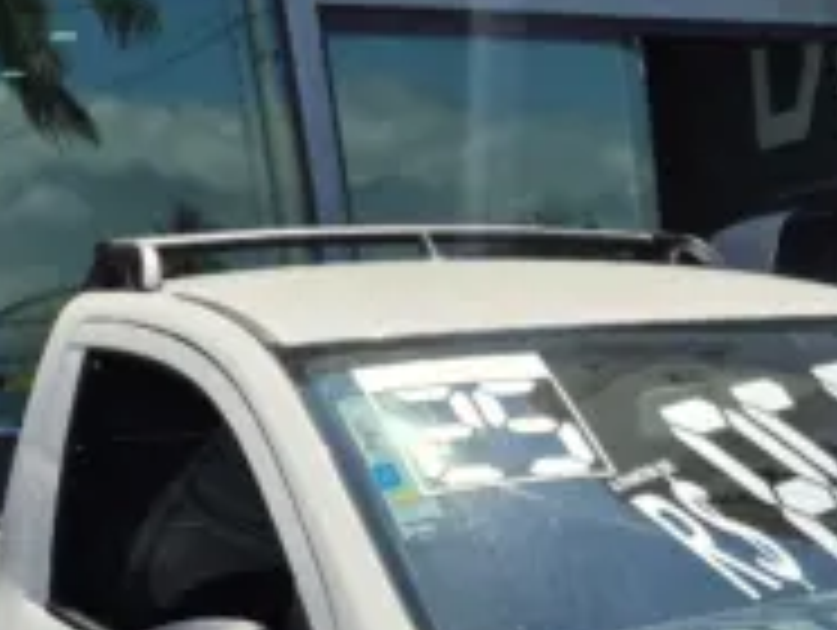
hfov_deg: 24.6
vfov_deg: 17.6
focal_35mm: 74
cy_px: 990
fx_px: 1792
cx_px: 904
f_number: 1.8
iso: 25
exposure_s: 1/2304
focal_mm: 5.4
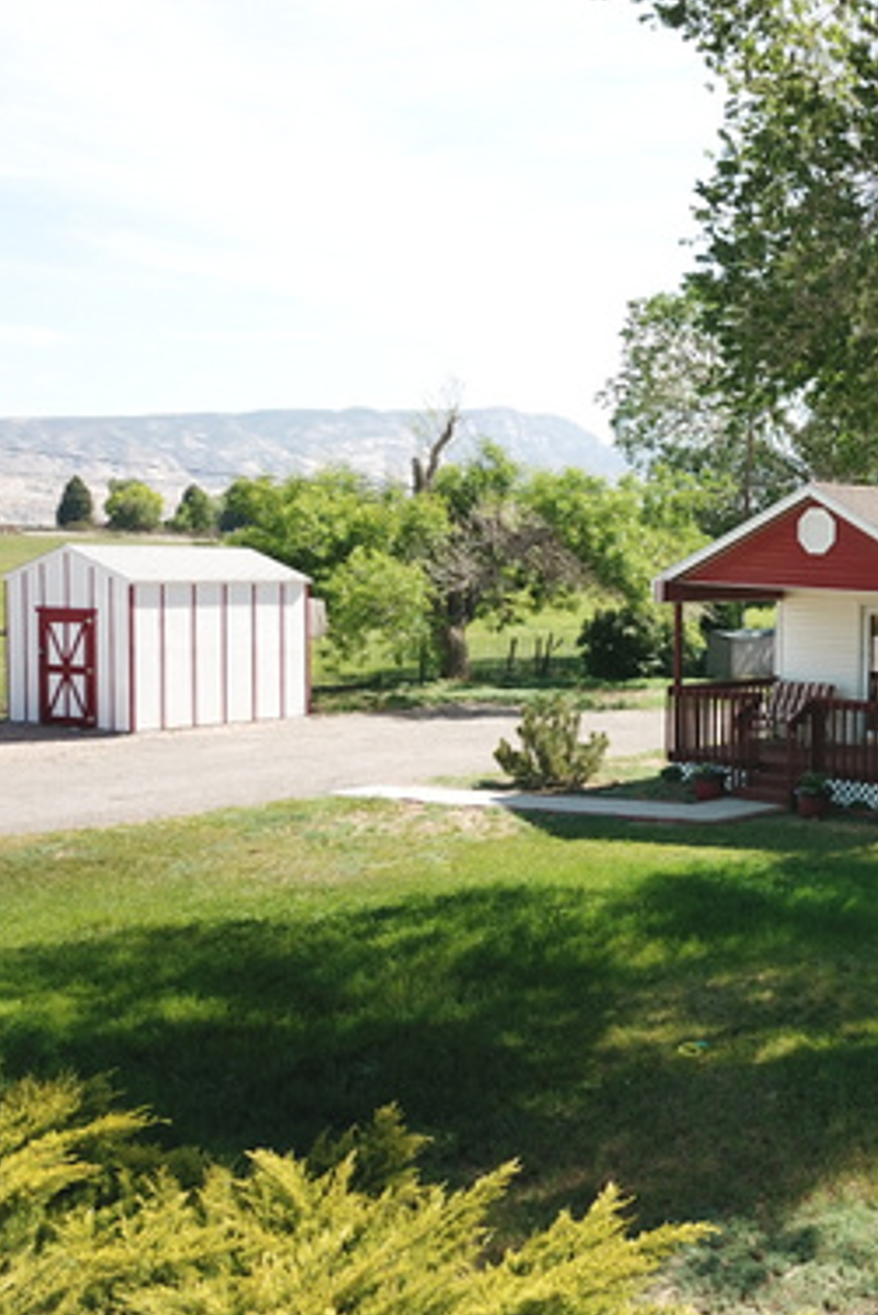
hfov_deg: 26.6
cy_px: 661
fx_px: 1681
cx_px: 997
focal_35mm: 46
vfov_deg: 42.7
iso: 100
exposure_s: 1/603
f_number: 2.2
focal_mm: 4.73
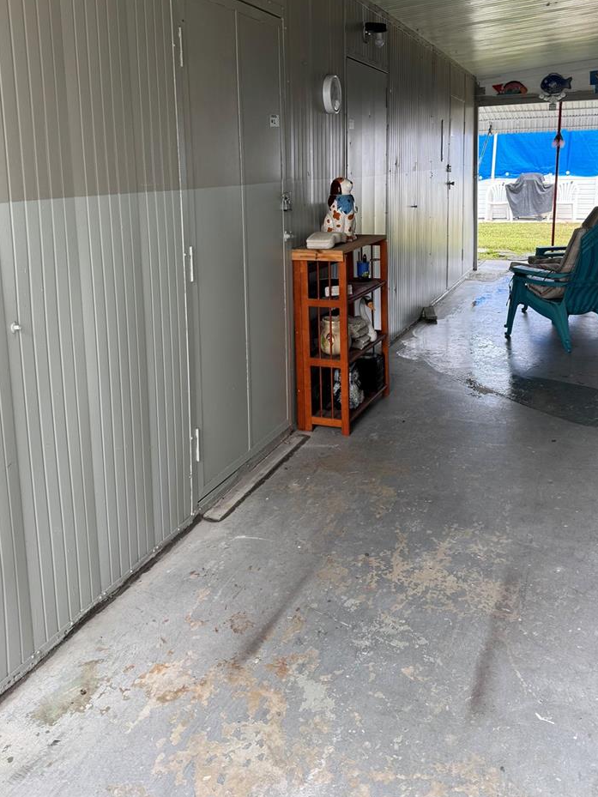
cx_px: 343
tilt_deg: -9.9
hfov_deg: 45.3
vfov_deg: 57.4
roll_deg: +1.1
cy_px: 287
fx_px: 714
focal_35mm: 31
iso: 64
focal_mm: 6.76
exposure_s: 1/185
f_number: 1.78
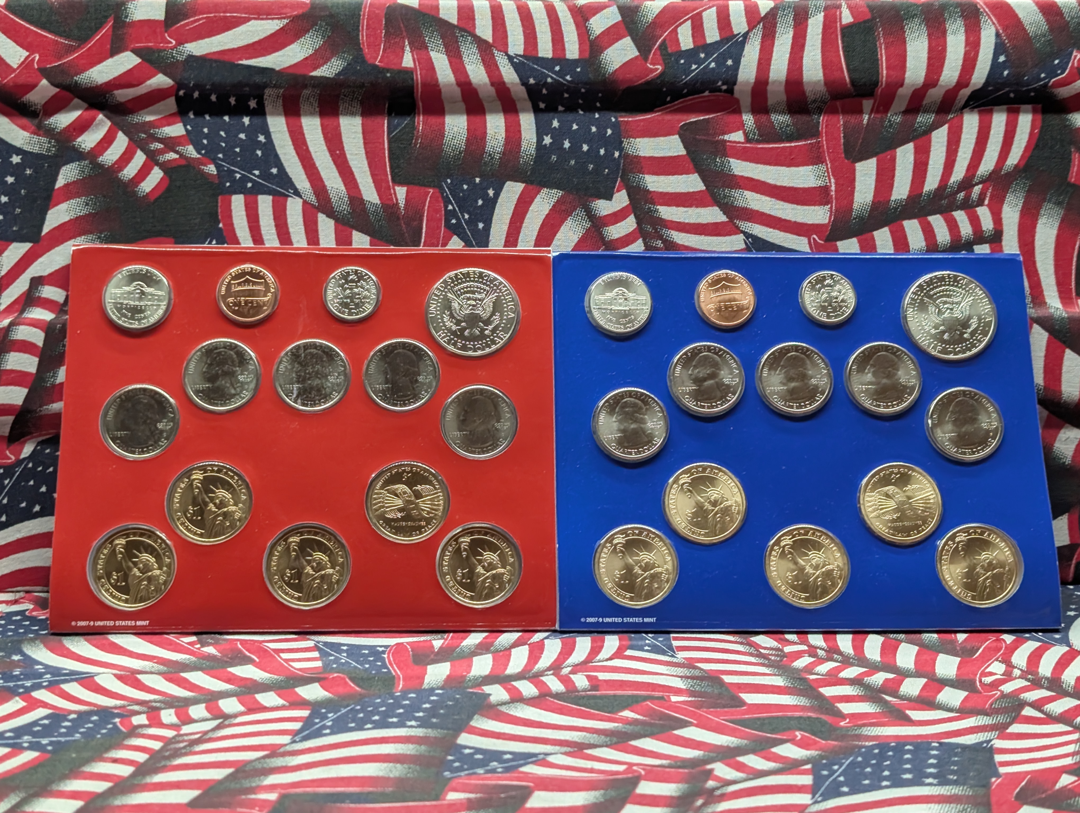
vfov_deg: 29.7
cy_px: 406
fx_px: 1531
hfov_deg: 38.9
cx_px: 540
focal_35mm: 49
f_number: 1.68
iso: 465
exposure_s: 1/590
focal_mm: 6.9
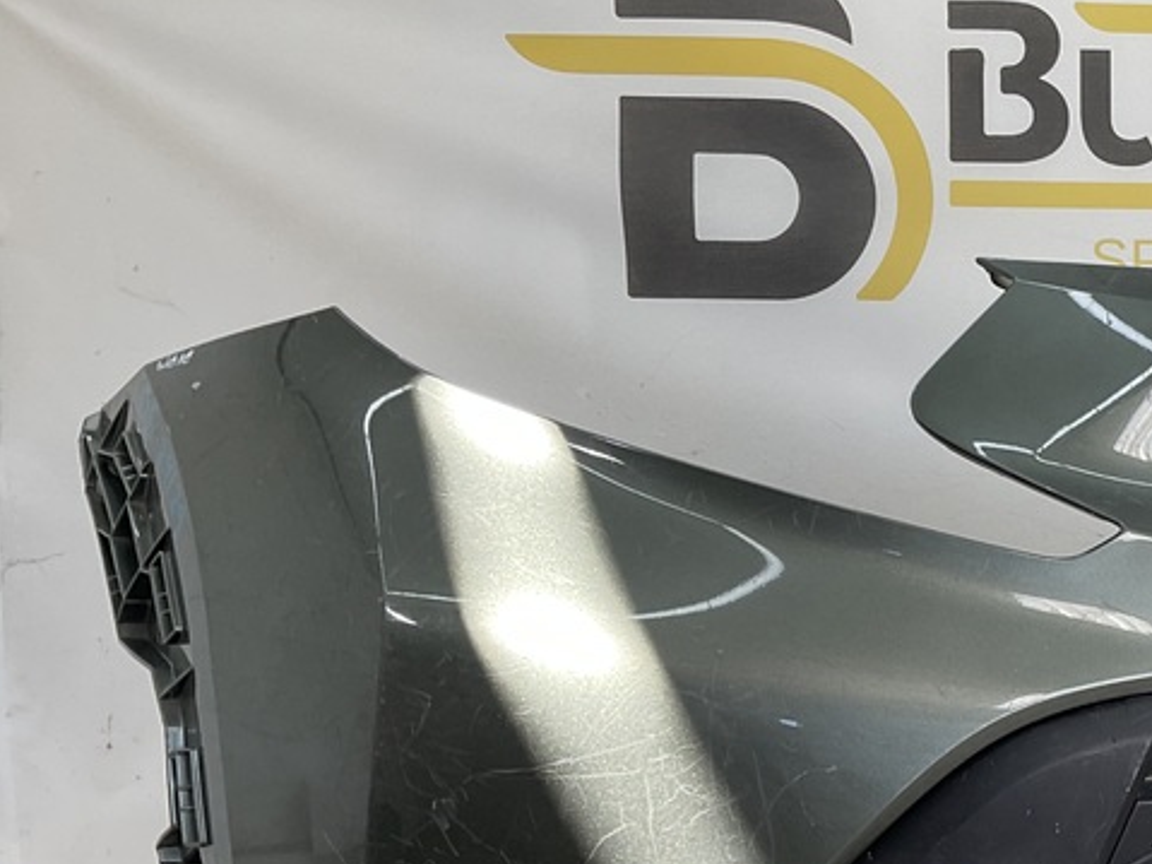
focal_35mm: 61
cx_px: 1210
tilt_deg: -8.9
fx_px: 2030
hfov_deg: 29.2
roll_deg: -0.6
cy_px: 693
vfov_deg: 23.7
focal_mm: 3
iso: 16
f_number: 1.8
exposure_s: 1/134
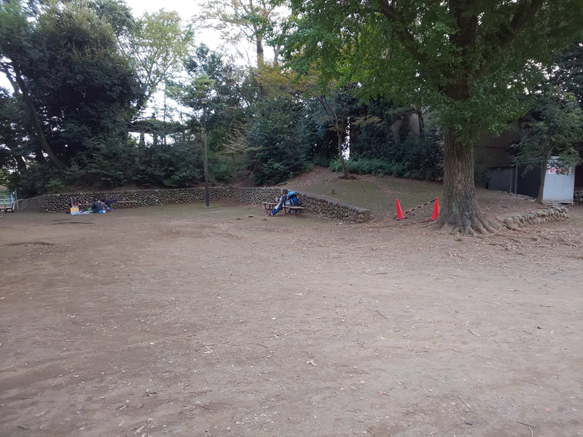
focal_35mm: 20
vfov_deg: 66.0
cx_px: 292
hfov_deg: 81.7
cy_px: 218
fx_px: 337
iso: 51
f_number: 1.94
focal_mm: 3.45
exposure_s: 1/50
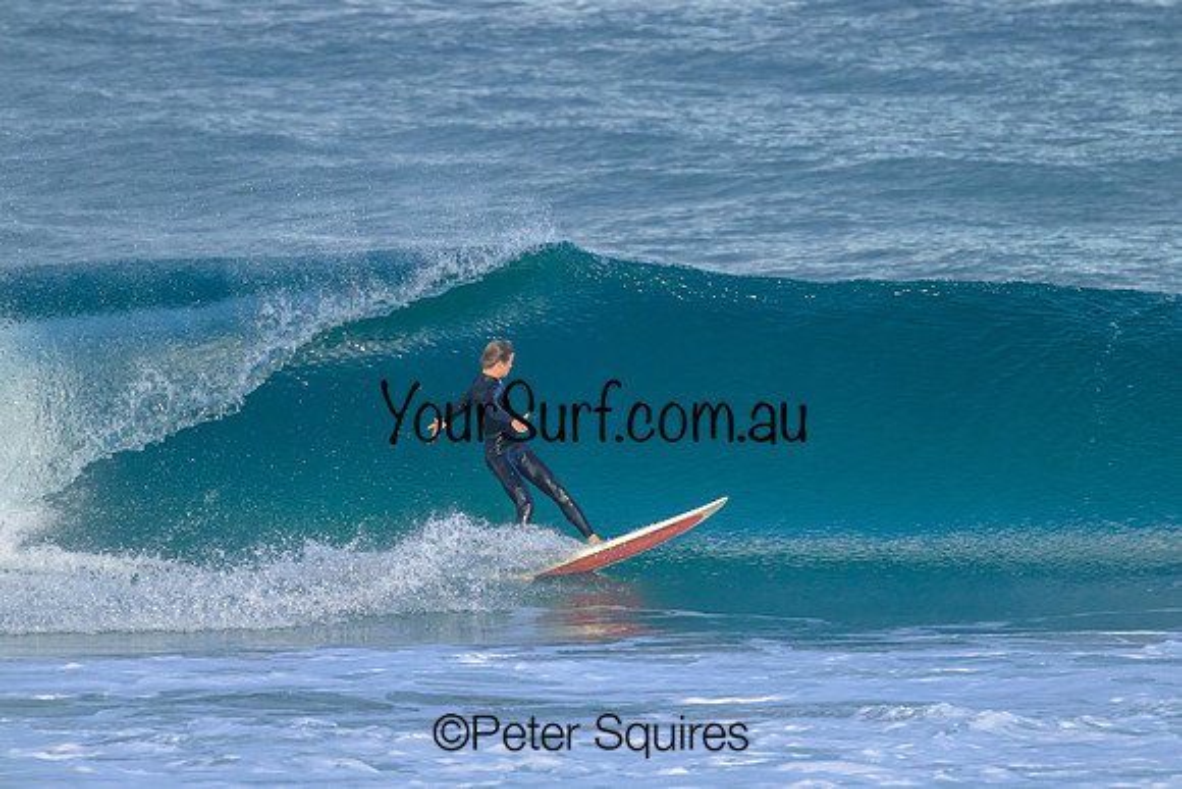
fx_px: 22988
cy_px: 394
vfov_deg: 2.0
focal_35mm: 700
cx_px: 591
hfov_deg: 2.9
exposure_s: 1/1600
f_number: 11
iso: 4500
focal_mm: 700
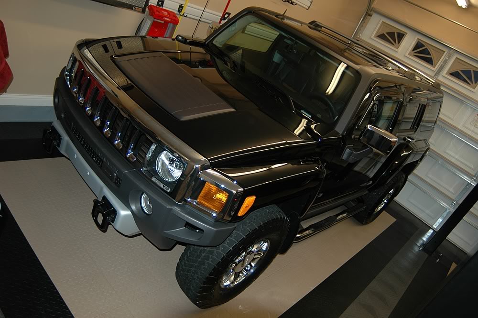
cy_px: 159
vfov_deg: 47.9
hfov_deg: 67.4
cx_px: 239
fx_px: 358
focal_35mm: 27
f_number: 3.5
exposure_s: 1/60
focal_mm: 18
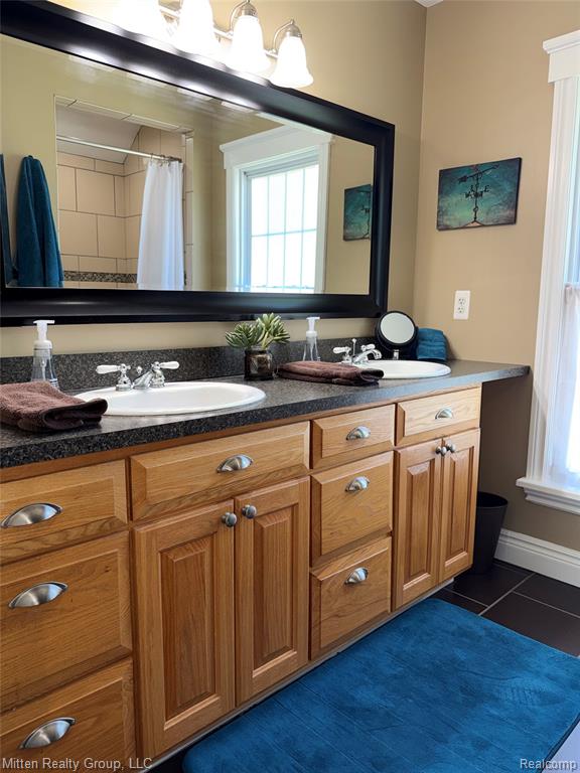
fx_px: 536
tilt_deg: -8.8
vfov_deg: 71.6
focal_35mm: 24
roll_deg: -0.6
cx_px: 290
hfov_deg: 56.8
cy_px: 386
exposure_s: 1/34
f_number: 1.78
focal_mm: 6.76
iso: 50
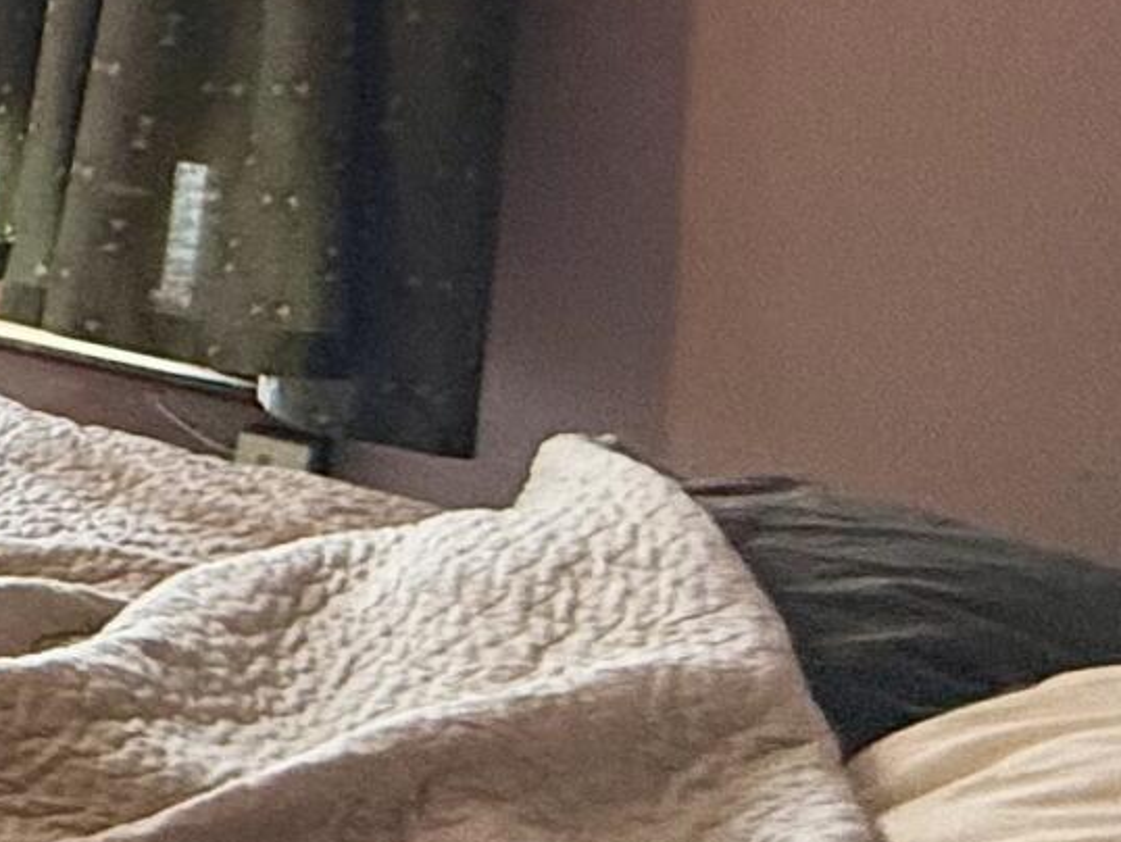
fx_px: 2527
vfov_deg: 18.6
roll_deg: -1.2
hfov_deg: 14.0
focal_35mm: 78
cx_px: -1734
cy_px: 83
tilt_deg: -11.1
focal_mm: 2.22
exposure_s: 1/99
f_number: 2.2
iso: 200
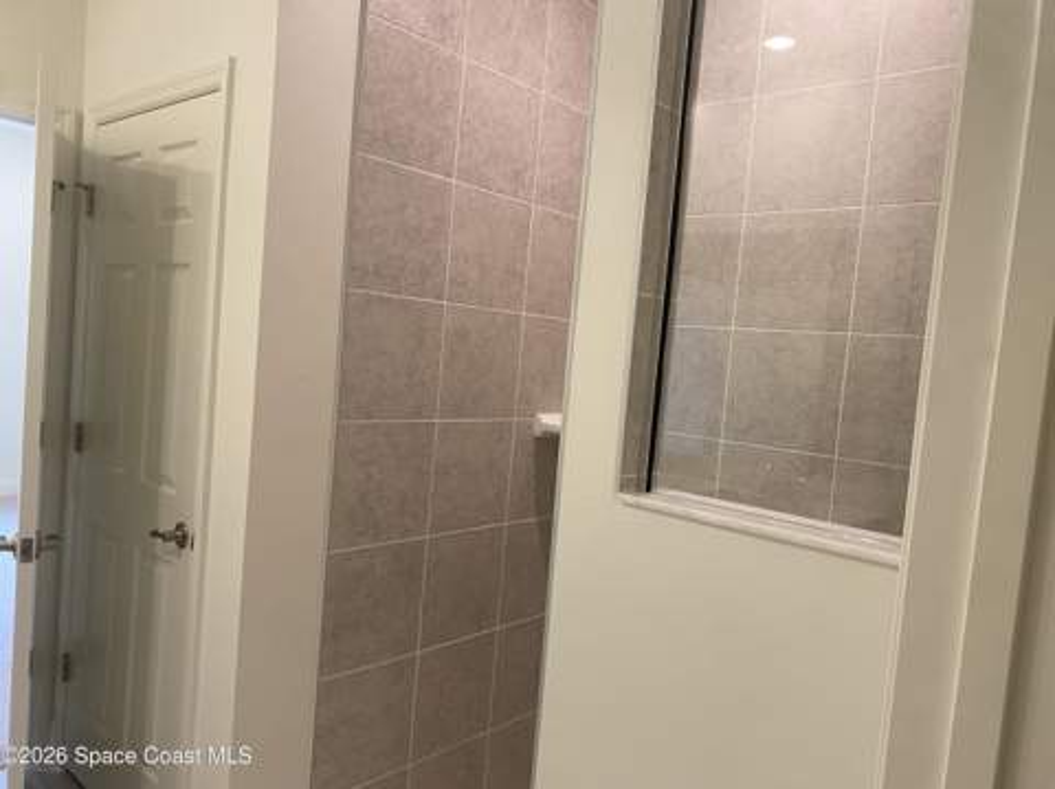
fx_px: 792
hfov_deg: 67.4
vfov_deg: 53.0
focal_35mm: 26
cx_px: 528
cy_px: 394
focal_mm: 4.25
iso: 80
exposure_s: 1/60
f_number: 1.8
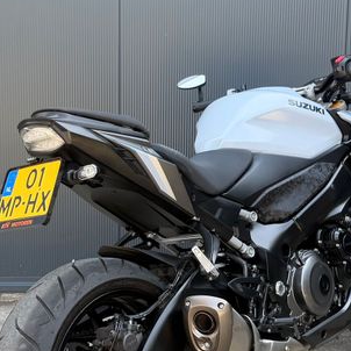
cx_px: 205
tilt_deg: -5.9
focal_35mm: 45
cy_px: 250
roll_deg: +0.3
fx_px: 516
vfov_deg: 36.9
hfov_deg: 37.5
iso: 64
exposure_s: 1/170
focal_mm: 6.76
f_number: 1.78
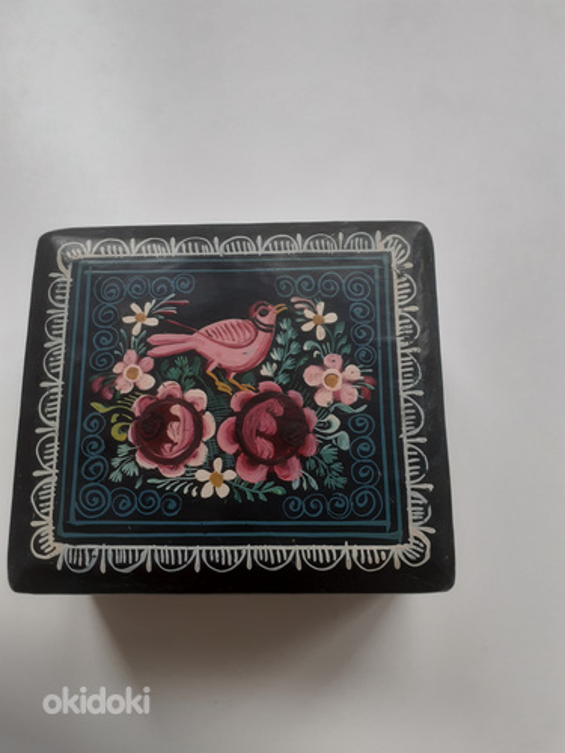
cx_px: 282
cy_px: 376
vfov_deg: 65.3
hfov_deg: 51.4
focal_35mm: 27
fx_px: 588
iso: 50
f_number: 1.9
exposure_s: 1/50
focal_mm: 3.6
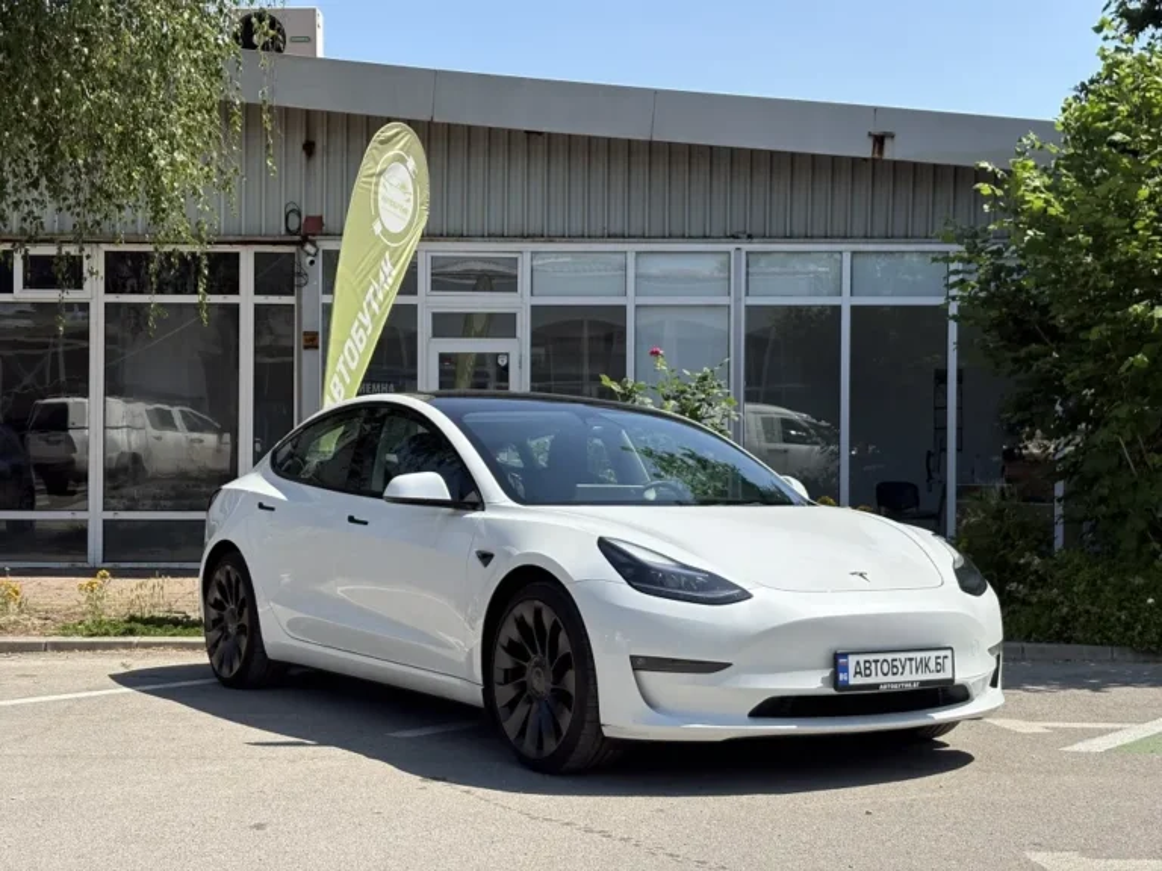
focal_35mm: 52
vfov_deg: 28.0
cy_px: 436
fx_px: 1746
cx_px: 581
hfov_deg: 36.8
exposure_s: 1/3831
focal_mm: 5.96
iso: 50
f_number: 1.6
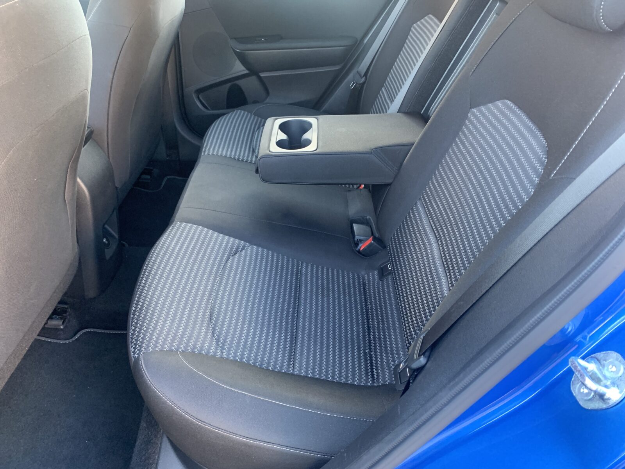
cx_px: 312
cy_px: 234
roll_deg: +2.3
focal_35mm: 26
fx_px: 469
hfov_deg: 67.3
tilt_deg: -33.0
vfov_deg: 53.1
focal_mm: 4.25
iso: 200
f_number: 1.8
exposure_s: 1/60
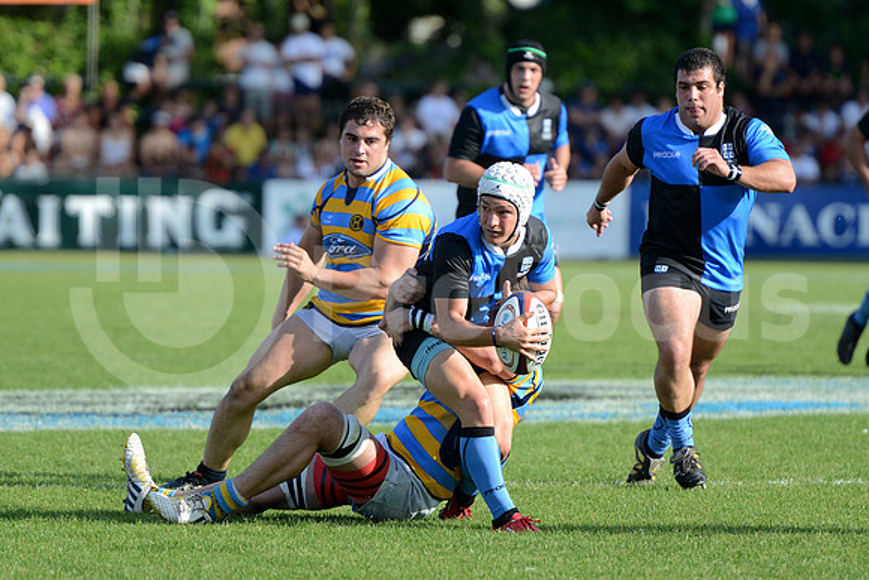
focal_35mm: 280
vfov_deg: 4.9
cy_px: 290
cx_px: 434
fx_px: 6760
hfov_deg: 7.4
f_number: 4
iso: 500
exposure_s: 1/1000
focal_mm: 280
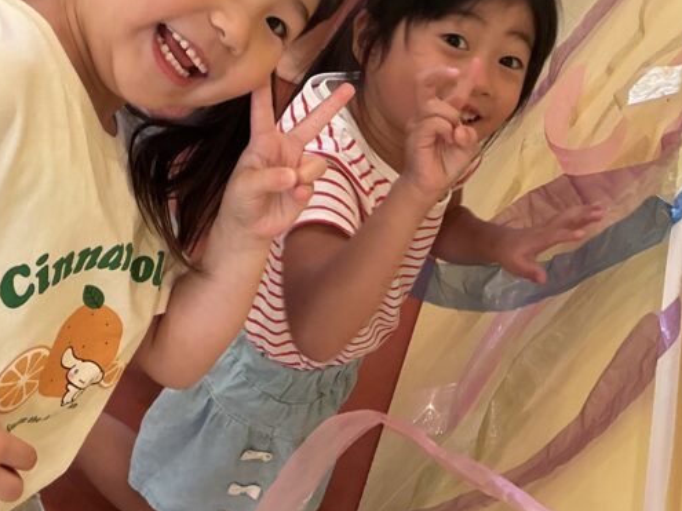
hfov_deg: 41.8
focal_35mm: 45
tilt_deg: -39.3
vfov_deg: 31.9
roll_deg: -31.3
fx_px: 886
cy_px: 161
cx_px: 259
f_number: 1.8
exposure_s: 1/60
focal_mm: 3
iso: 64
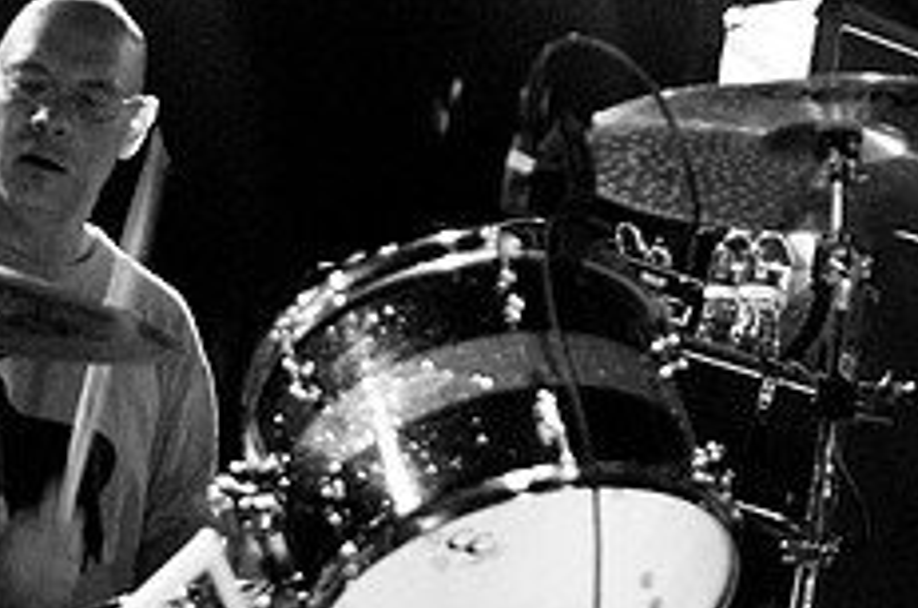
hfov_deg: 17.9
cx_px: 803
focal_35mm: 113
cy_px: 244
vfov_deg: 12.1
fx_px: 2876
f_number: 1.8
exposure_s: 1/60
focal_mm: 30
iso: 1000
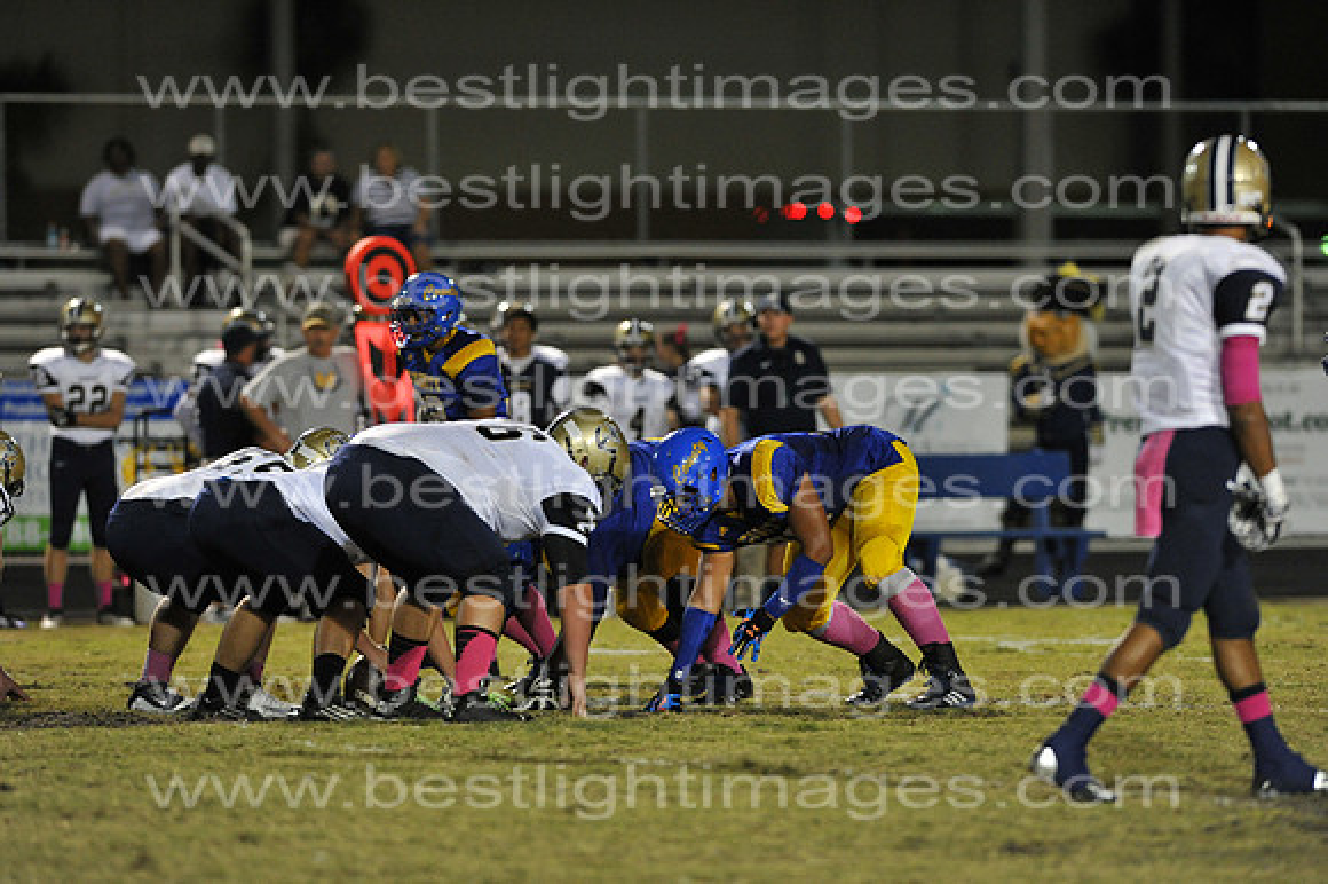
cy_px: 442
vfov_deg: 4.6
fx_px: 11060
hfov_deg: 6.9
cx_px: 664
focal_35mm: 300
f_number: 4
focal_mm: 300
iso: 5000
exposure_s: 1/500
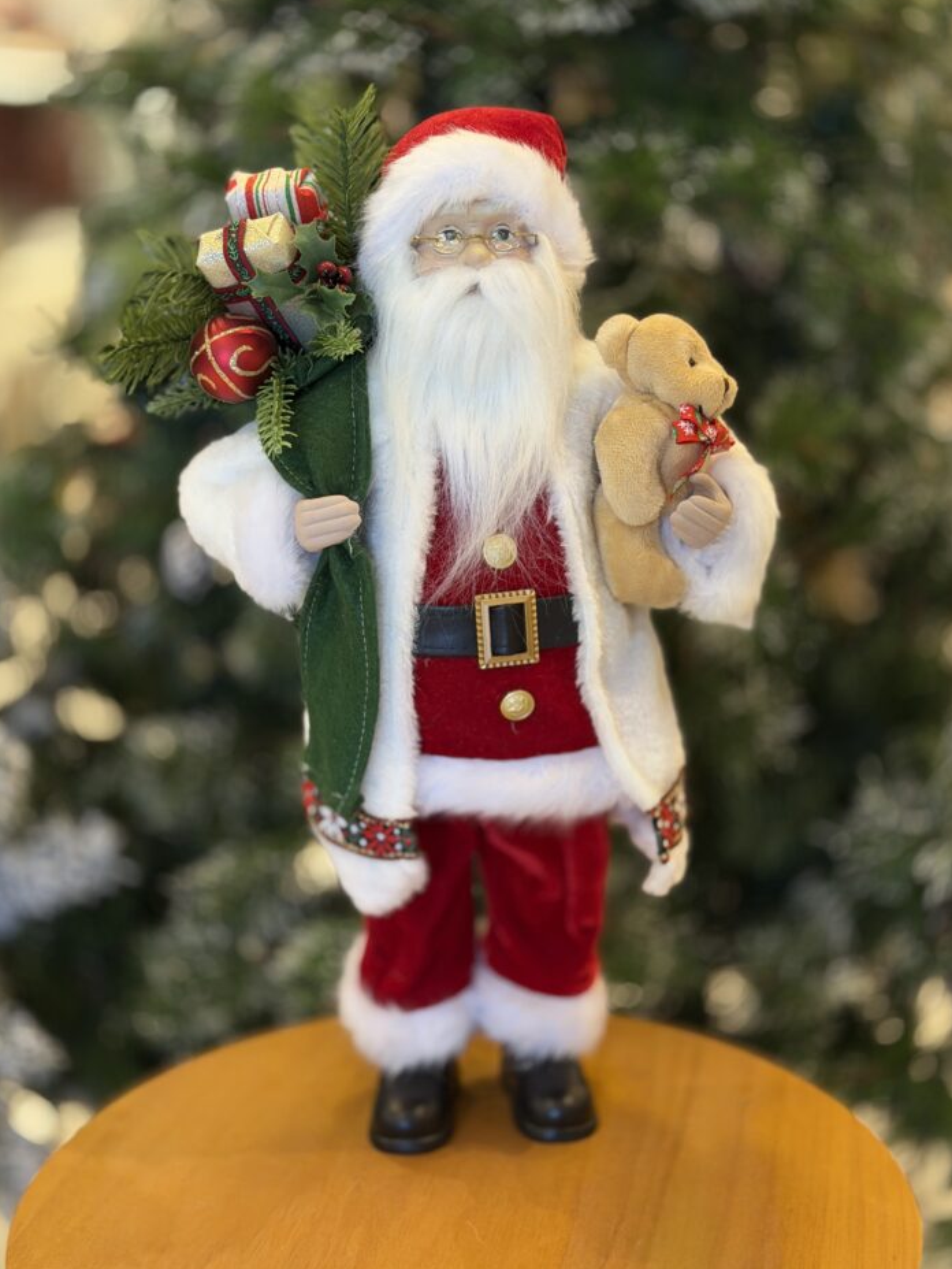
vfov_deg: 36.1
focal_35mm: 53
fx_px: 1942
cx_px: 476
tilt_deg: -12.7
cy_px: 604
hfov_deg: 27.5
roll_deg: -0.4
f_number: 1.78
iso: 50
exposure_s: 1/60
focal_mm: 6.76
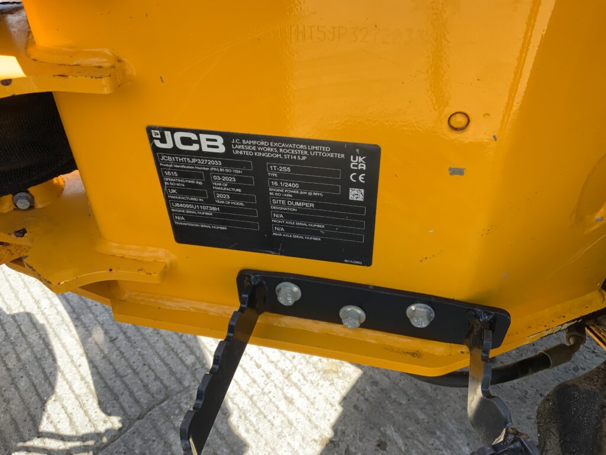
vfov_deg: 48.2
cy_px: 228
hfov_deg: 61.7
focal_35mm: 29
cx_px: 303
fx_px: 508
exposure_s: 1/202
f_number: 1.8
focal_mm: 3
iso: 16
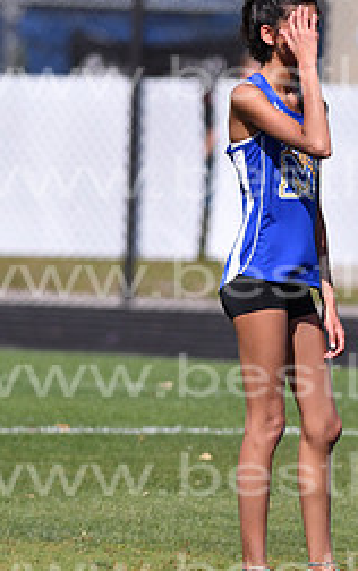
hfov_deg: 1.2
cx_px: 474
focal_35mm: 1054
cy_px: 232
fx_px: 16416
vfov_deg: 2.0
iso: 400
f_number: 4
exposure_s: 1/8000
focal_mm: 300
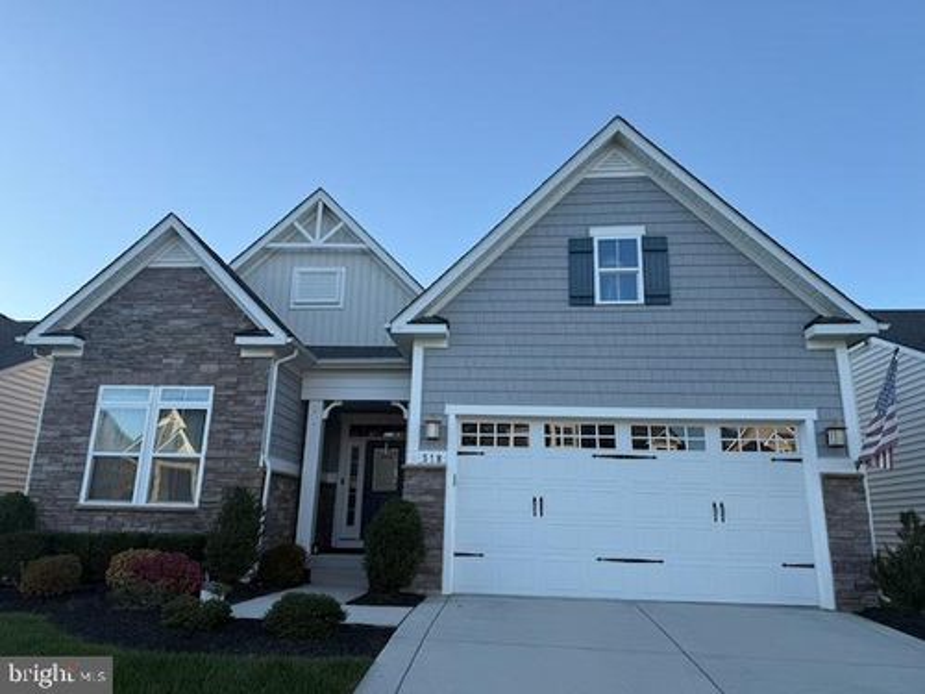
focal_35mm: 24
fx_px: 641
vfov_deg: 56.8
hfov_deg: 71.6
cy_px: 347
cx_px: 462
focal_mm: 6.76
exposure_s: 1/1230
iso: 80
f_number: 1.78
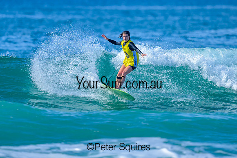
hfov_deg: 1.9
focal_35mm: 1100
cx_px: 101
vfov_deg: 1.3
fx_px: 7243
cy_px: 54
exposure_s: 1/2000
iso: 360
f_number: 6.3
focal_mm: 800
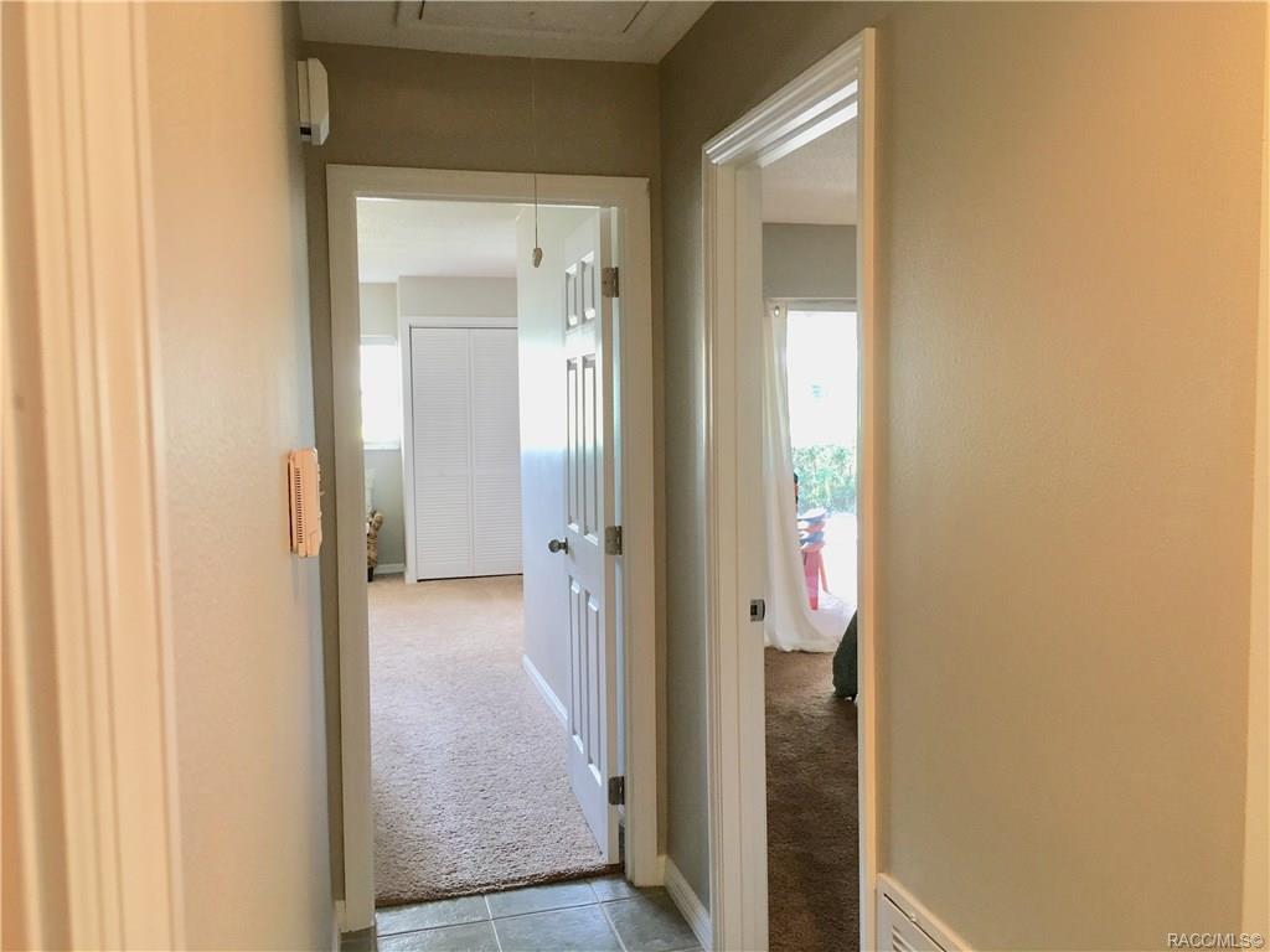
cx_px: 635
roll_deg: +0.7
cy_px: 476
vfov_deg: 48.2
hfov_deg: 61.7
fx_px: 1064
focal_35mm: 29
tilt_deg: -4.5
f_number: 2.2
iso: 100
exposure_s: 1/30
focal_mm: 4.15
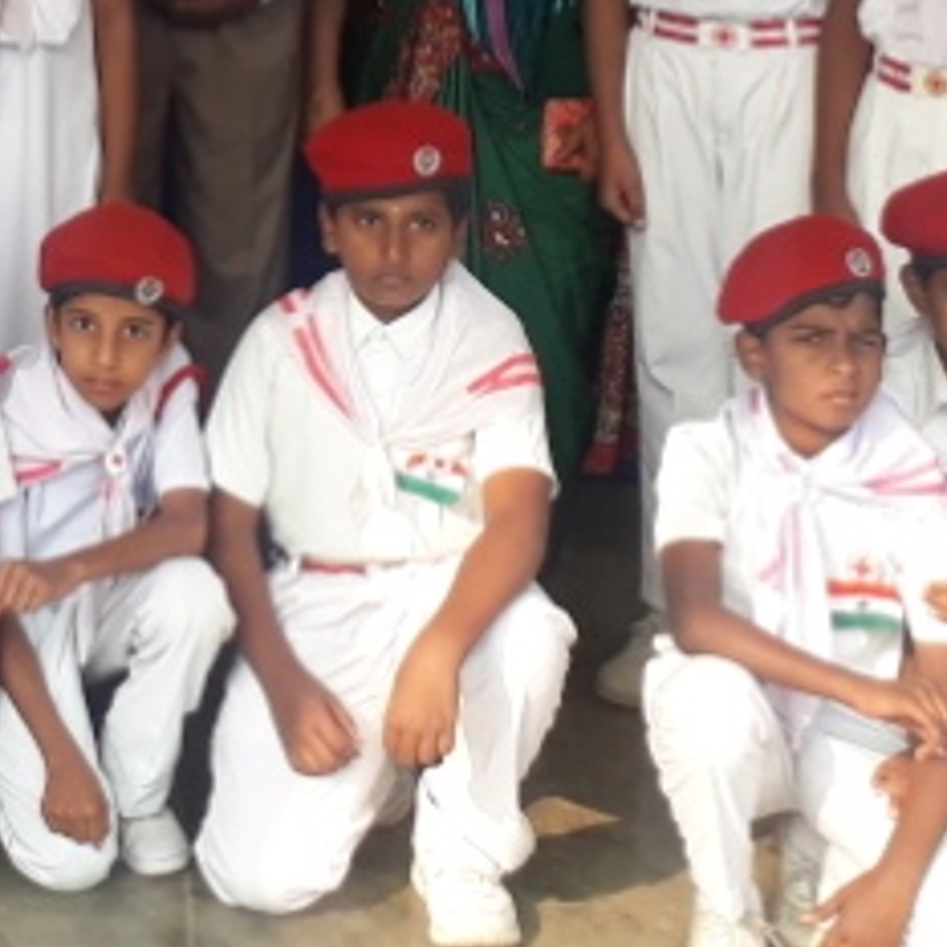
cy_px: -232
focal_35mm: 105
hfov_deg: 16.2
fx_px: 3250
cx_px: -20
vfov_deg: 15.9
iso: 40
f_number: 1.9
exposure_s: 1/261
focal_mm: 3.6
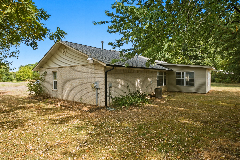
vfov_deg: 64.5
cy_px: 80
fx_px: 127
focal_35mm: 19
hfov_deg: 86.9
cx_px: 120
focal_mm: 13
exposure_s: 1/200
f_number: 5
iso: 100
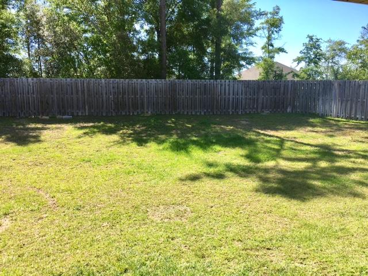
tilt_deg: -6.3
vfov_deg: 48.2
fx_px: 308
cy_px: 138
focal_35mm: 29
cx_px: 184
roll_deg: -1.1
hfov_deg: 61.7
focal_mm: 4.15
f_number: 2.2
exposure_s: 1/591
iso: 25
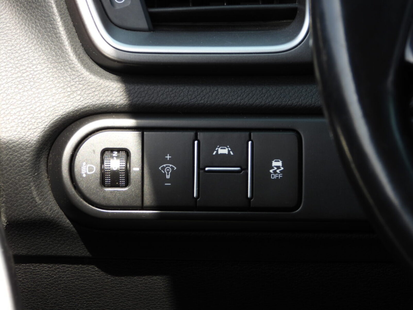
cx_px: 206
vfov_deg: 7.4
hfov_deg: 9.9
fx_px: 2387
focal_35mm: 200
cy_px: 155
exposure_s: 1/160
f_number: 4.5
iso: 100
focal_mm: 35.9
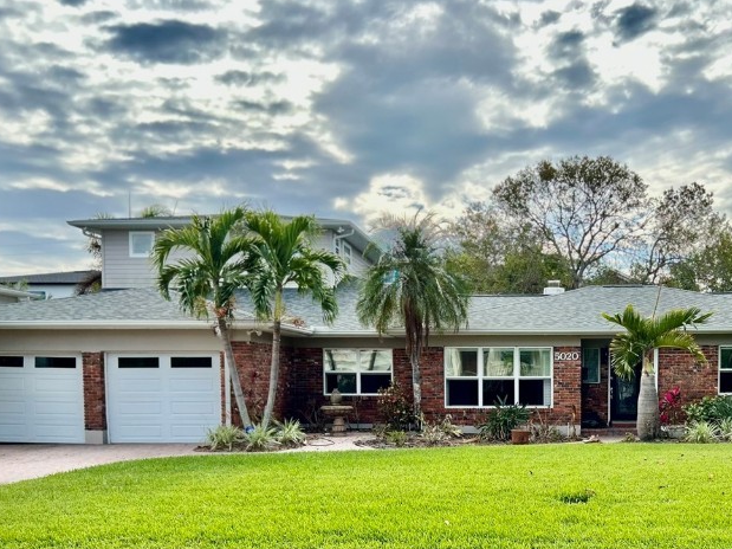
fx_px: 909
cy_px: 434
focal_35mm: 43
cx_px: 519
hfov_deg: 42.9
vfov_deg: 32.7
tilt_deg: -3.2
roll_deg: +0.8
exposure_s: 1/1751
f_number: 1.5
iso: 50
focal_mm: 5.7
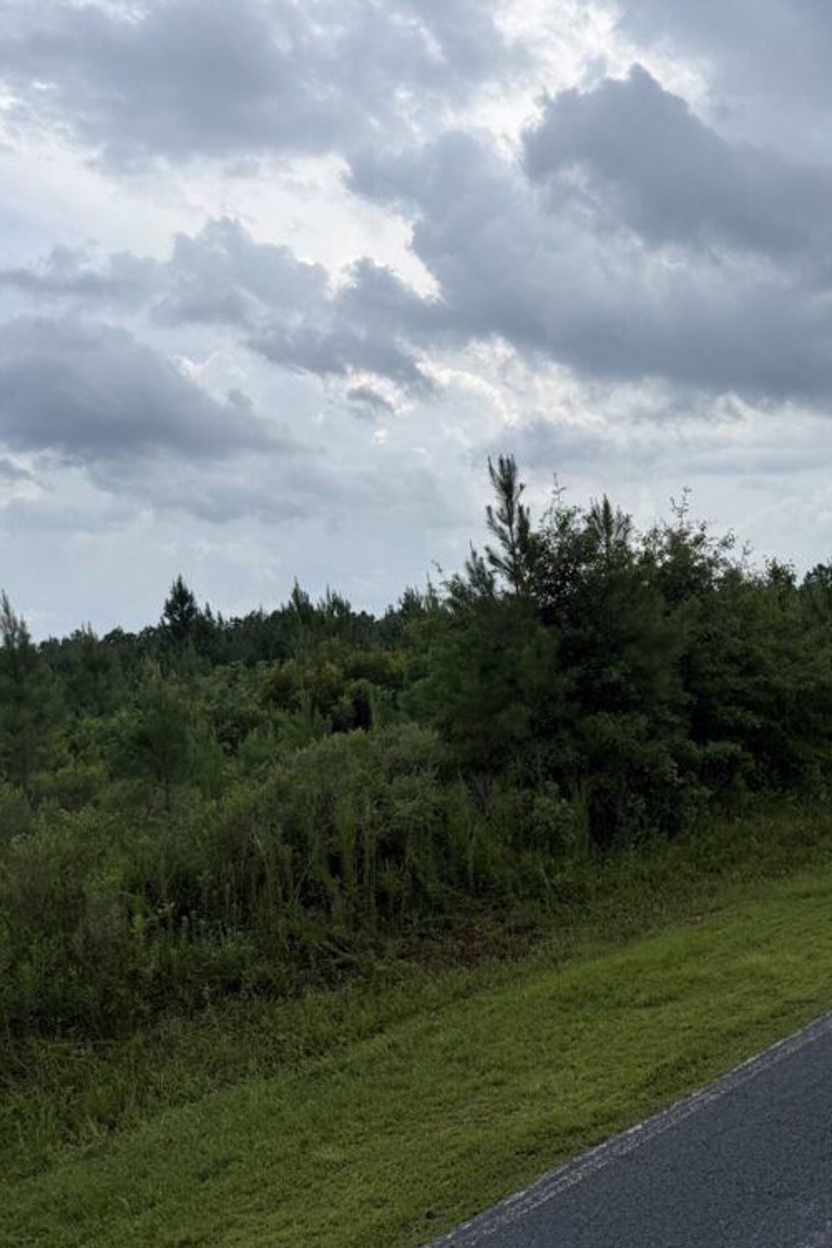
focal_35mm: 34
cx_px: 712
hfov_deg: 36.9
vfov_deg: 55.8
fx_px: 1179
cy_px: 632
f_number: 1.78
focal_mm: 6.76
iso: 80
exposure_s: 1/4167
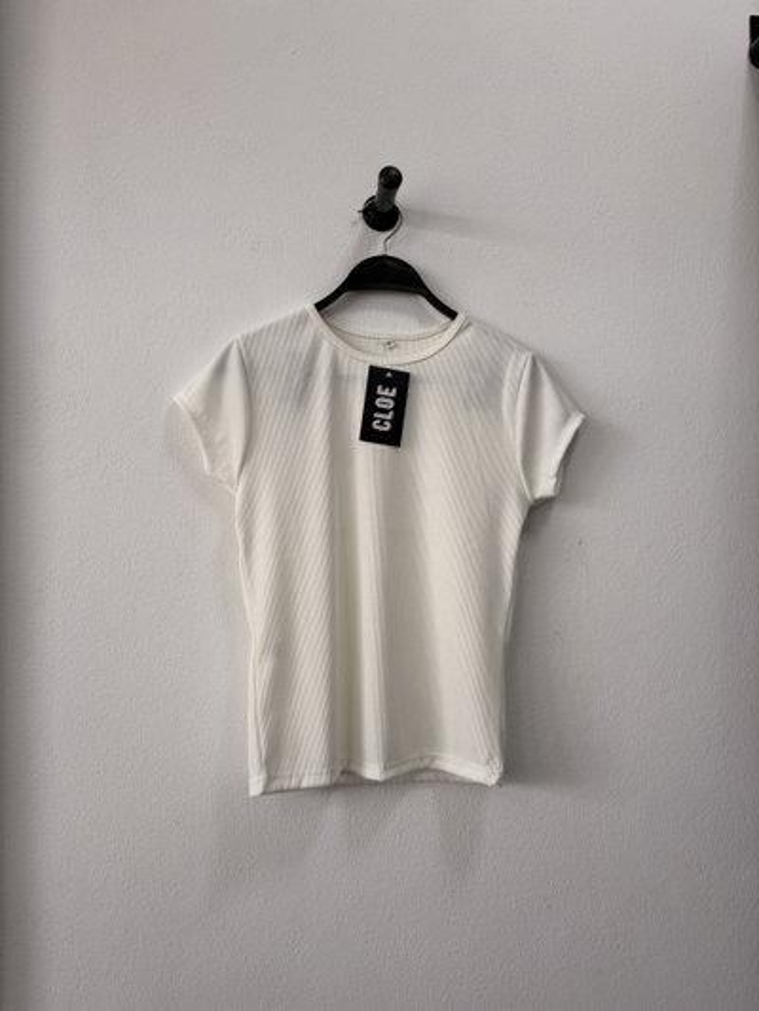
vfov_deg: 67.3
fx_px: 760
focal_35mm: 26
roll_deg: -0.2
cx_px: 380
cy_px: 506
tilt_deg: +2.3
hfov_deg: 53.1
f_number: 1.6
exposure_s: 1/151
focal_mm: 5.96
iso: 32
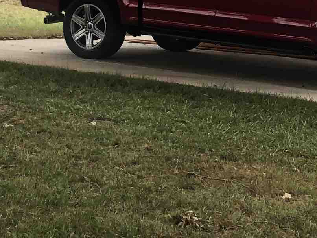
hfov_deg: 14.0
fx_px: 1282
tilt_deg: +0.7
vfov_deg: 10.4
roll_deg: -1.2
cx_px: 283
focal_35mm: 140
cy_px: -49
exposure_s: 1/120
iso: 64
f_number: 1.8
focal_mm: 3.99
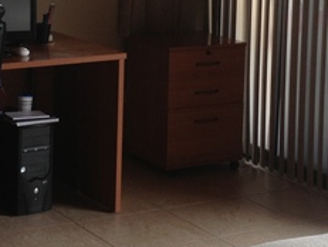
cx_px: 162
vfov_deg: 12.2
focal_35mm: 121
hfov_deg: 16.3
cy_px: 47
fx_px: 1148
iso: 50
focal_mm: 4.28
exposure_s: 1/120
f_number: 2.4
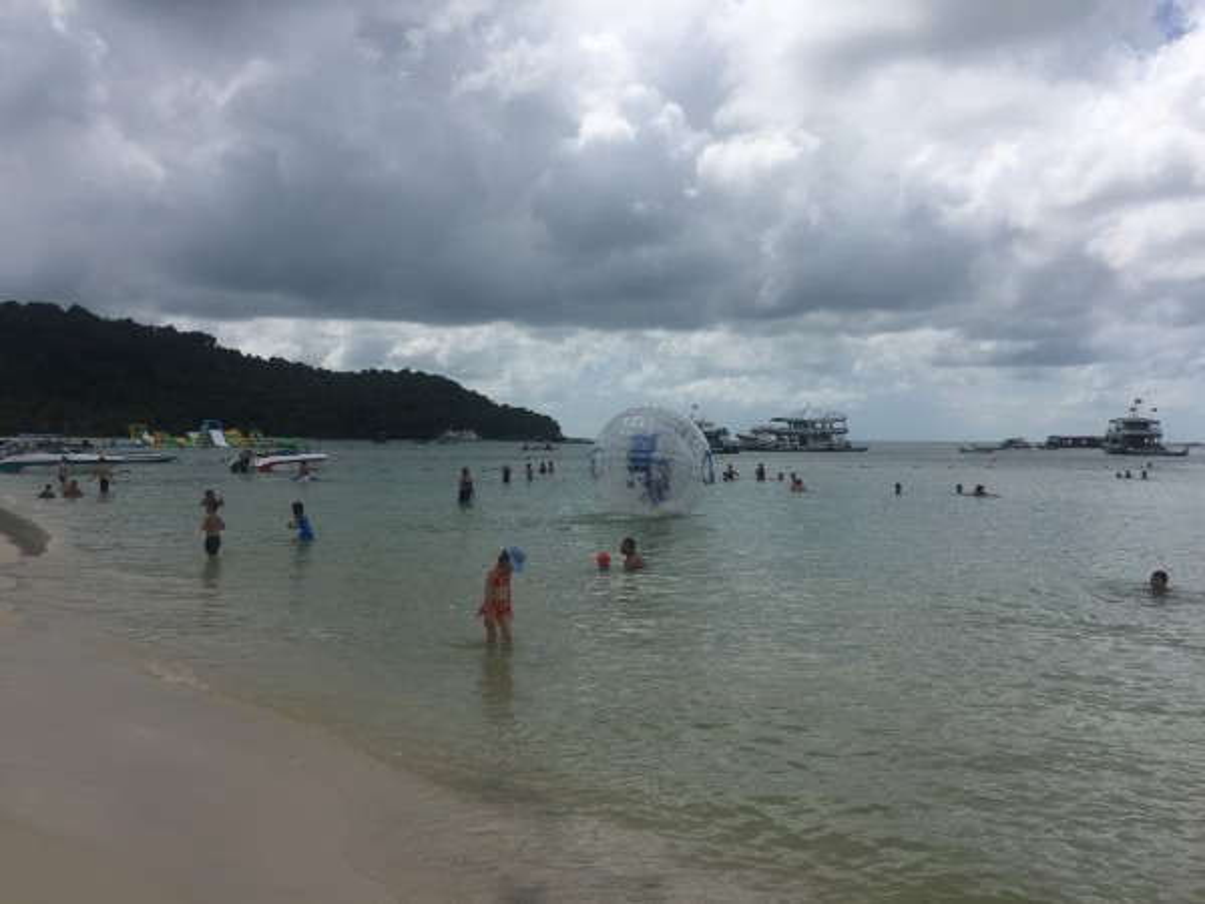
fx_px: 1010
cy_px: 452
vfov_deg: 48.2
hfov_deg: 61.7
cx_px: 602
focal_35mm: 29
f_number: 2.2
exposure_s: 1/4950
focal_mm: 4.15
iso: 32
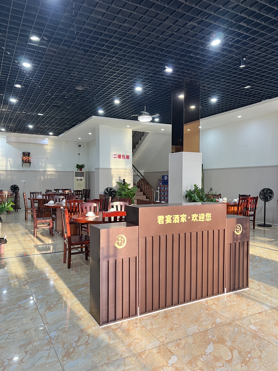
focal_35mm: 26
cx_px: 139
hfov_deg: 53.1
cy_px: 186
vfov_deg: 67.3
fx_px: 278
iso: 80
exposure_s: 1/50
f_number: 1.5
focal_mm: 5.7
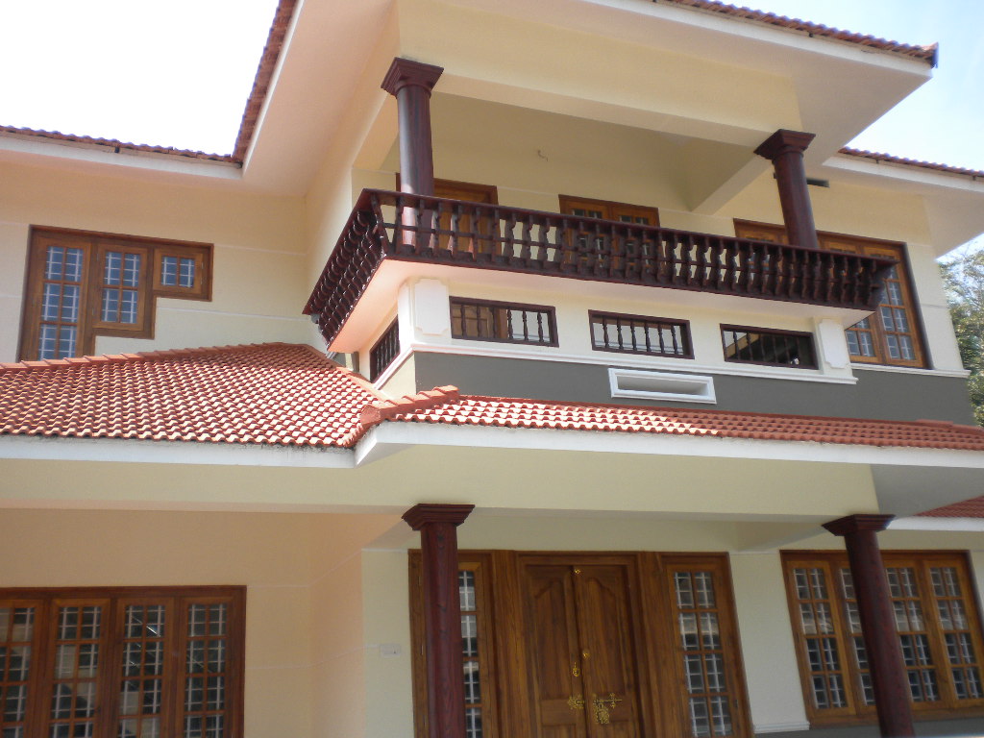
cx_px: 492
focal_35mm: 35
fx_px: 995
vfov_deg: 40.7
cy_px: 369
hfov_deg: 52.6
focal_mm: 6.3
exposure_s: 1/290
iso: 113
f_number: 4.6
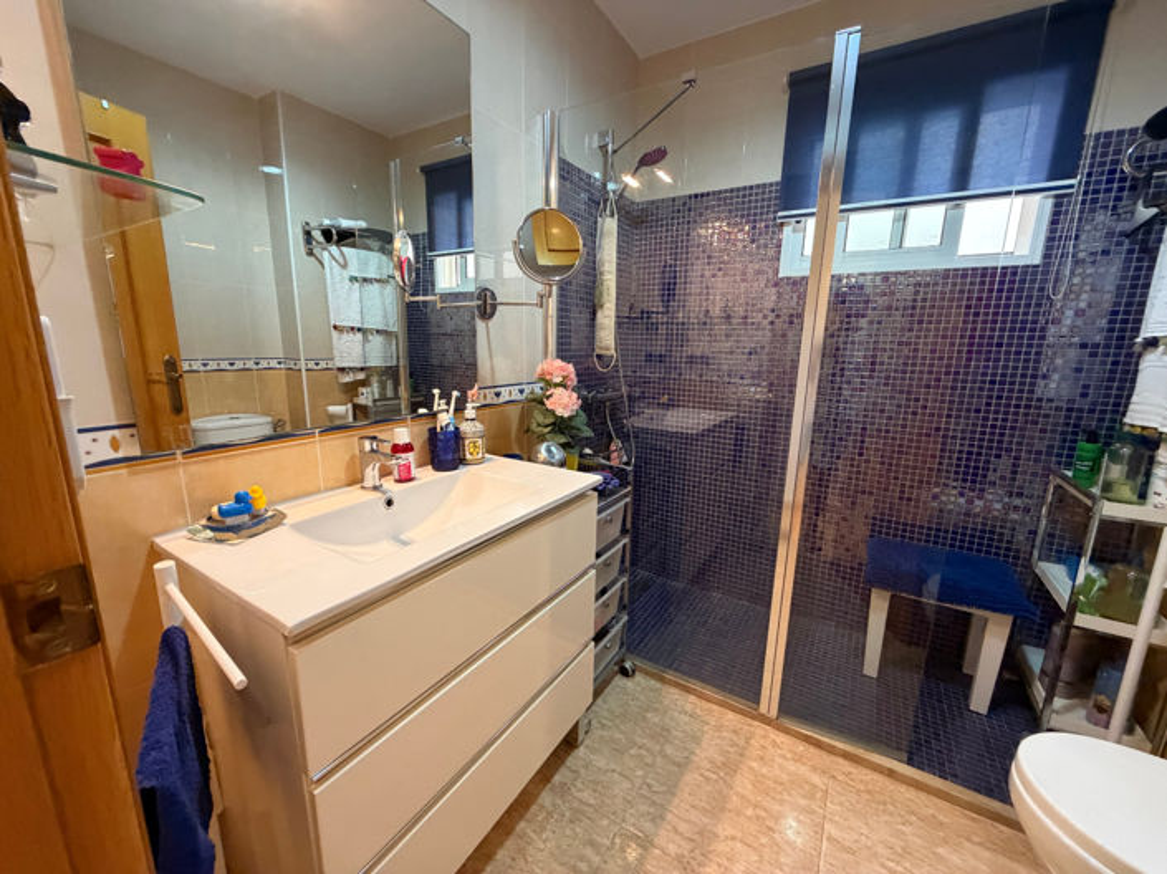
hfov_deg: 102.1
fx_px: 472
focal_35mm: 14
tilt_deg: -10.9
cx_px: 584
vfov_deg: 85.6
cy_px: 437
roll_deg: -0.6
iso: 500
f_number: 2.2
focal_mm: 2.22
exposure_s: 1/50
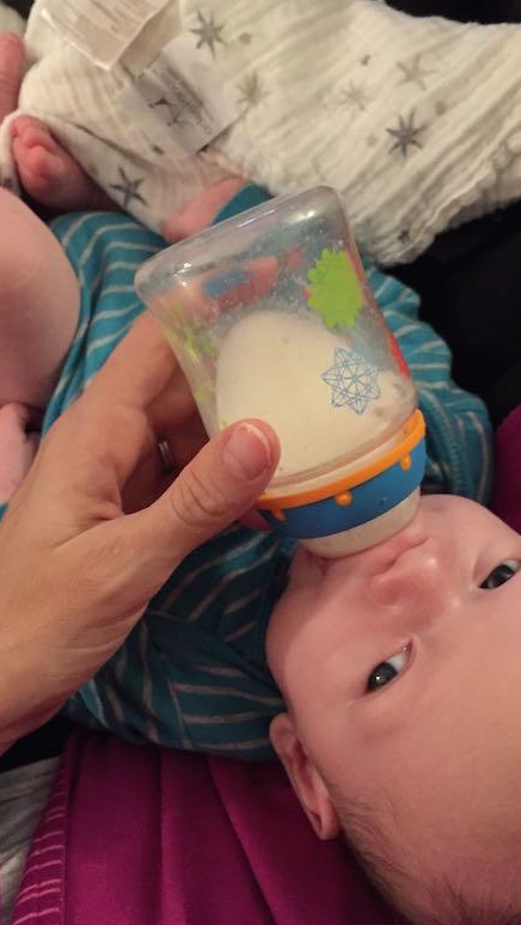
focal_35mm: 37
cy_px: 487
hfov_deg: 32.0
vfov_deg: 54.0
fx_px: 908
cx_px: 283
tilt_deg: -71.7
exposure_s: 1/15
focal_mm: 4.15
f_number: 2.2
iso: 500
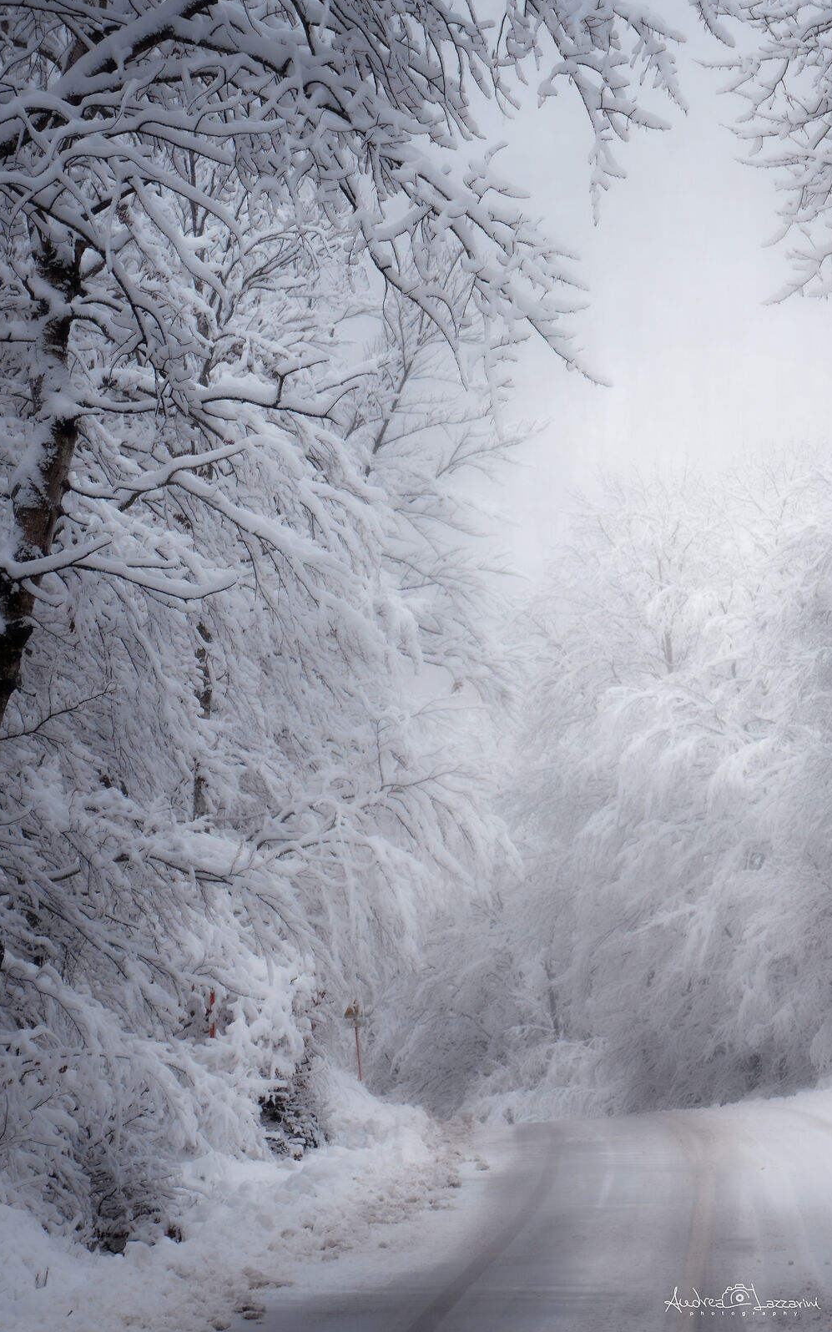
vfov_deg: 13.0
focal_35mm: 161
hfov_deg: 8.1
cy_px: 666
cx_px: 743
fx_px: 5843
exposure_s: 1/40
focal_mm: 105
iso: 640
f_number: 9
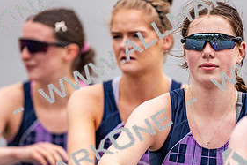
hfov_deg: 1.7
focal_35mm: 1239
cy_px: 106
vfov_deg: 1.1
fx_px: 8496
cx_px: 147
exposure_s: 1/2500
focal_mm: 600
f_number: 4
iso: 900
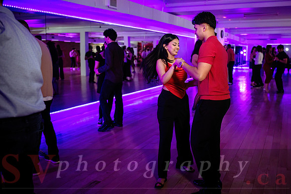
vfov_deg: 39.1
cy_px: 77
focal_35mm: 34
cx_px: 175
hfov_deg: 55.9
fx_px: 272
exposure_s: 1/160
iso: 2000
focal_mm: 28
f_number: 2
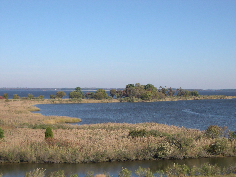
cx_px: 118
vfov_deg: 23.7
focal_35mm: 62
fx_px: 423
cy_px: 88
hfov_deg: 31.2
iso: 100
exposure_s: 1/116
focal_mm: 13.2
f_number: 9.6
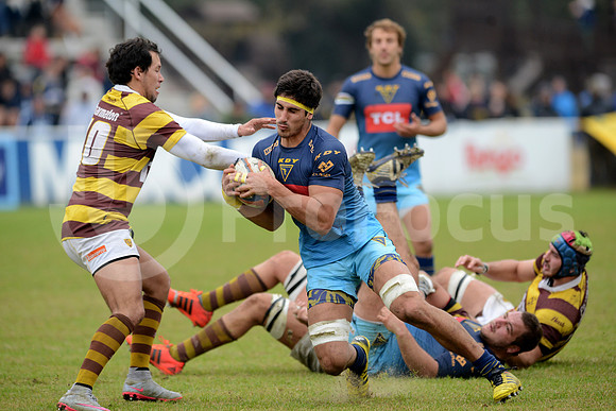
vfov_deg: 3.3
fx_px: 7188
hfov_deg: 4.9
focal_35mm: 420
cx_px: 308
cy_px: 206
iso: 800
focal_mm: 420
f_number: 4
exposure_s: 1/1000
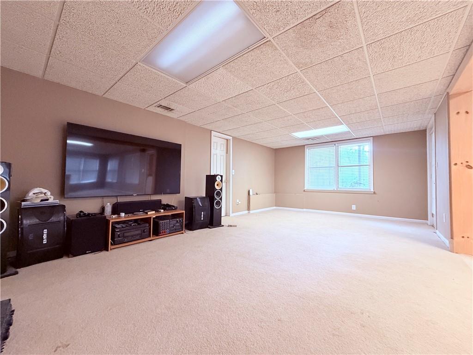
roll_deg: -0.6
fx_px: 191
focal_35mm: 14
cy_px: 178
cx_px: 236
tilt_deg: +1.4
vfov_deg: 85.7
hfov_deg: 102.1
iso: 500
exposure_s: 1/60
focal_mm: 2.22
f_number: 2.2
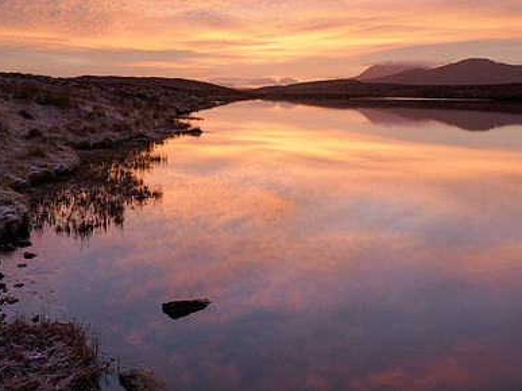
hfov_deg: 51.3
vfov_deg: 38.6
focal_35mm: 36
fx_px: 543
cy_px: 99
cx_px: 244
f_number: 7.1
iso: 200
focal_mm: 12
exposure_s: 1/13
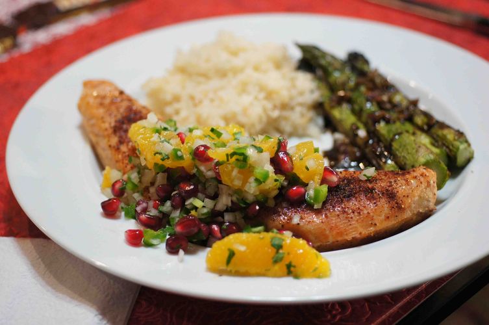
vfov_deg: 18.1
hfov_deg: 27.0
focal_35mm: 75
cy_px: 162
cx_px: 244
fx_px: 1017
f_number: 2.8
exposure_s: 1/80
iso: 1600
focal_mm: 50
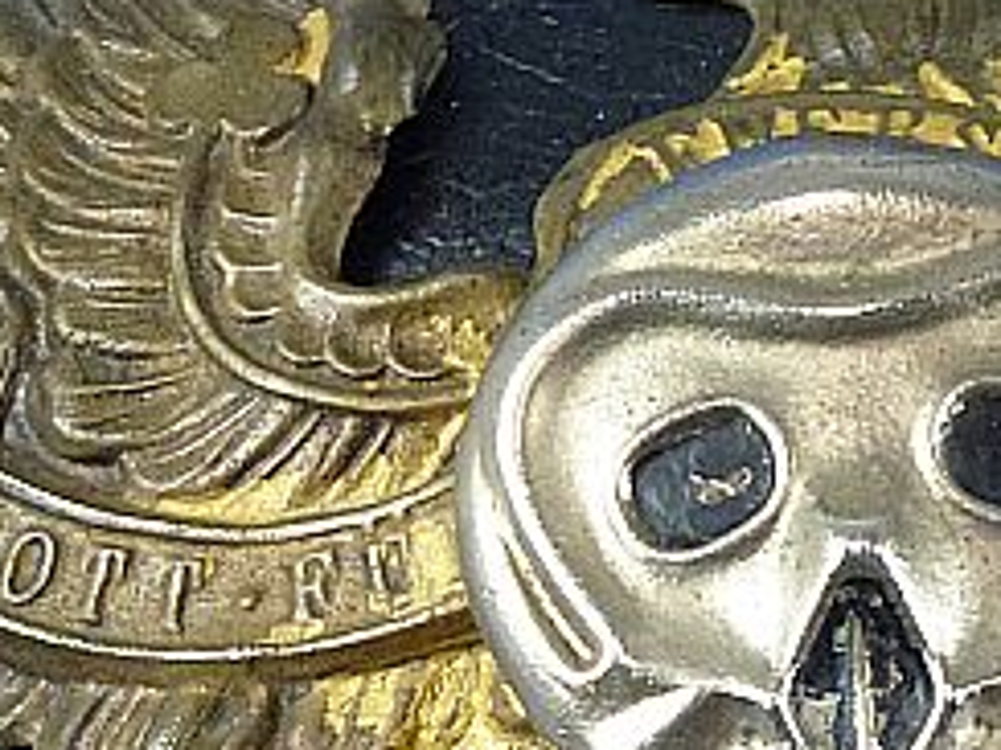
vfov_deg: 3.7
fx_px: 11451
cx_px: 886
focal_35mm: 396
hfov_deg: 5.0
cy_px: 865
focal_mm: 21.7
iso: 400
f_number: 5.1
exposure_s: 1/60
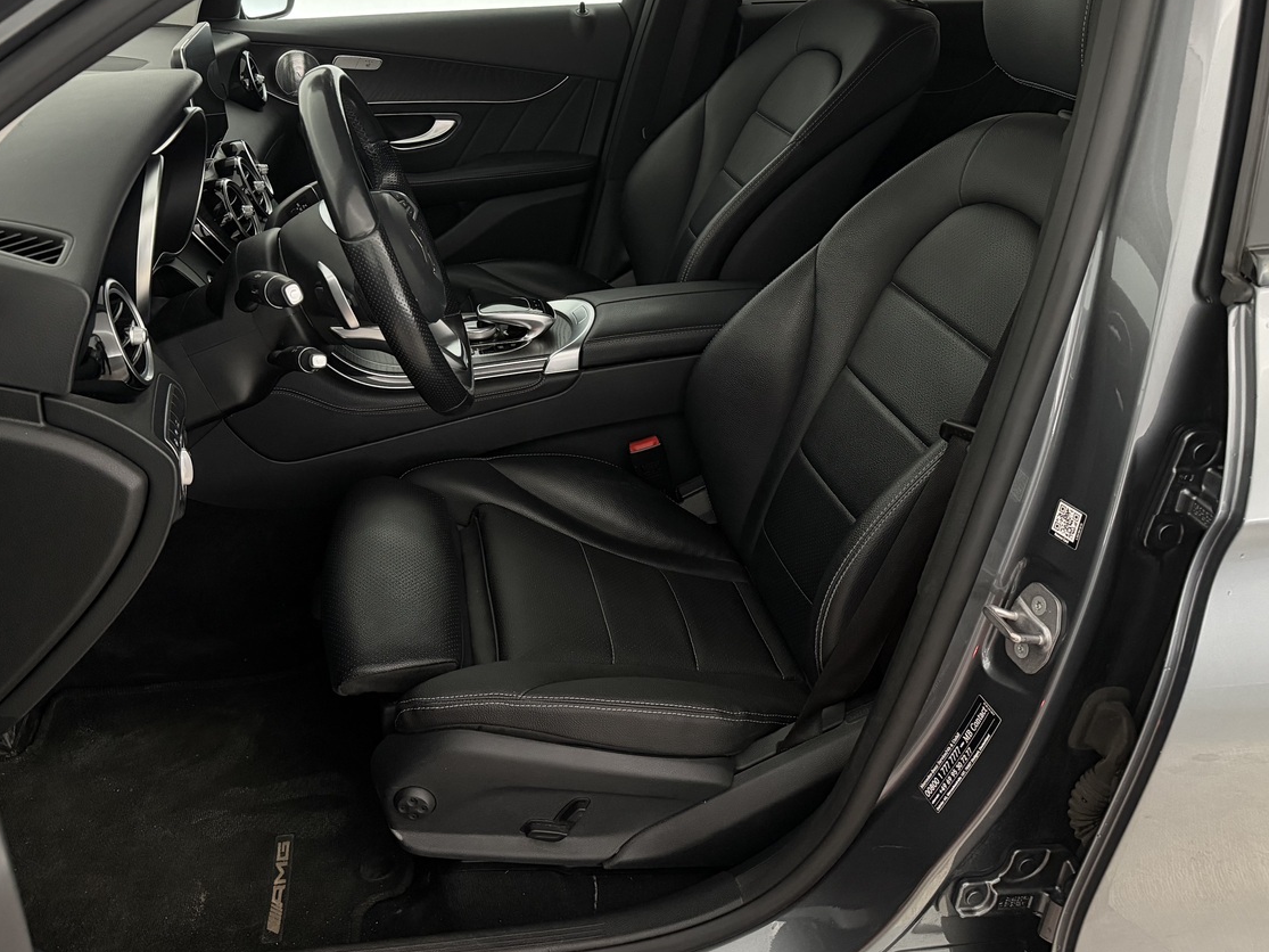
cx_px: 559
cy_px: 368
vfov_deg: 45.1
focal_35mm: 31
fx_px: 1136
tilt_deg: -23.8
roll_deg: -1.9
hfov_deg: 58.2
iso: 800
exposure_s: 1/50
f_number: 1.78
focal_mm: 6.76
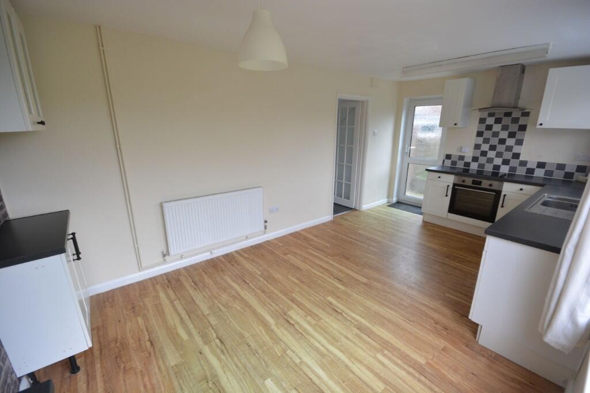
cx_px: 295
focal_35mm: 15
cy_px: 196
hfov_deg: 100.4
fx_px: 246
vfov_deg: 77.3
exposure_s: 1/8
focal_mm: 10
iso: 400
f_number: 8
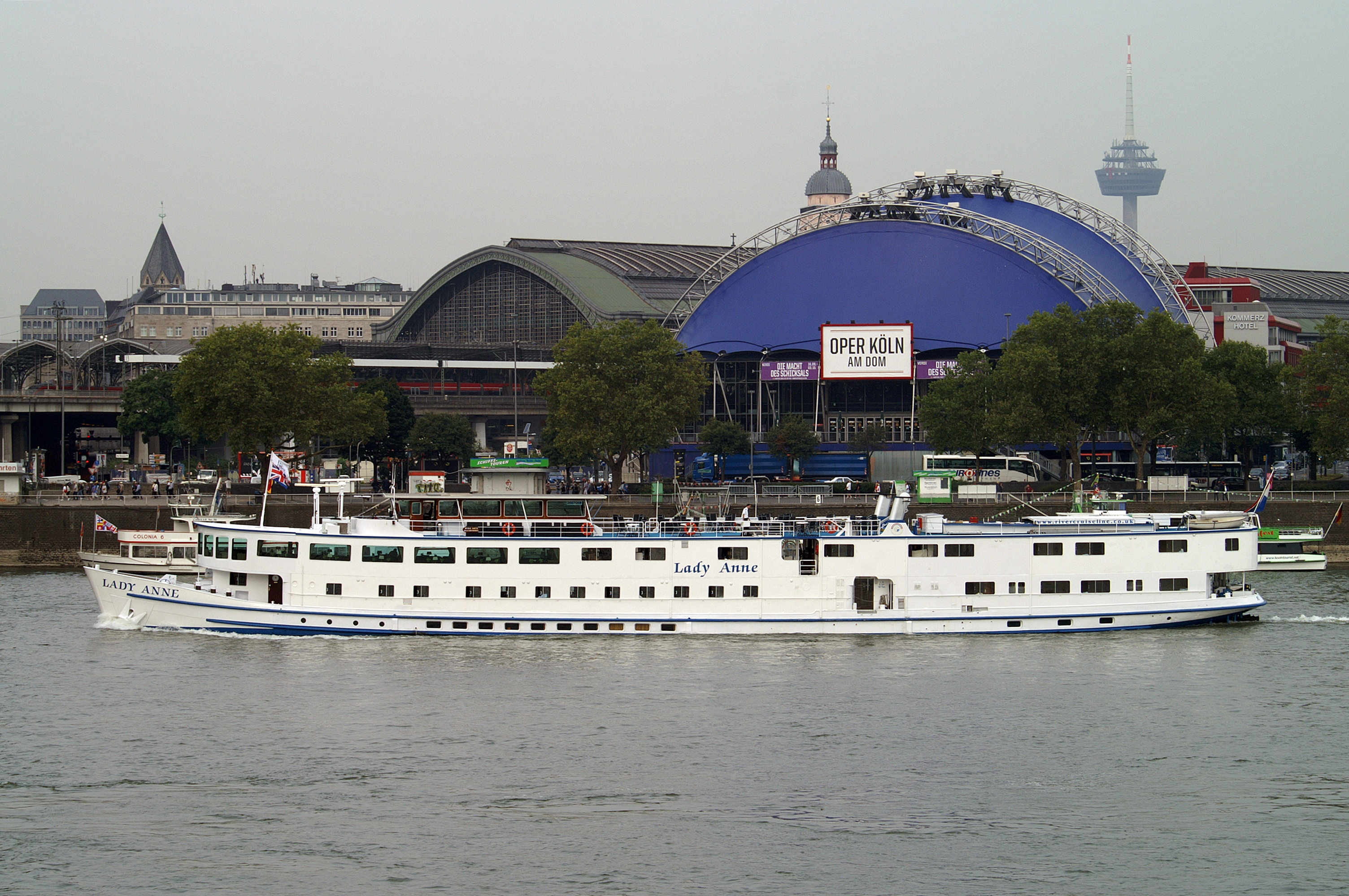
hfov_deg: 19.5
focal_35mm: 105
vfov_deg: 13.0
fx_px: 3931
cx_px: 674
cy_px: 448
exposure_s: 1/125
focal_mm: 70
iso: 100
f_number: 10
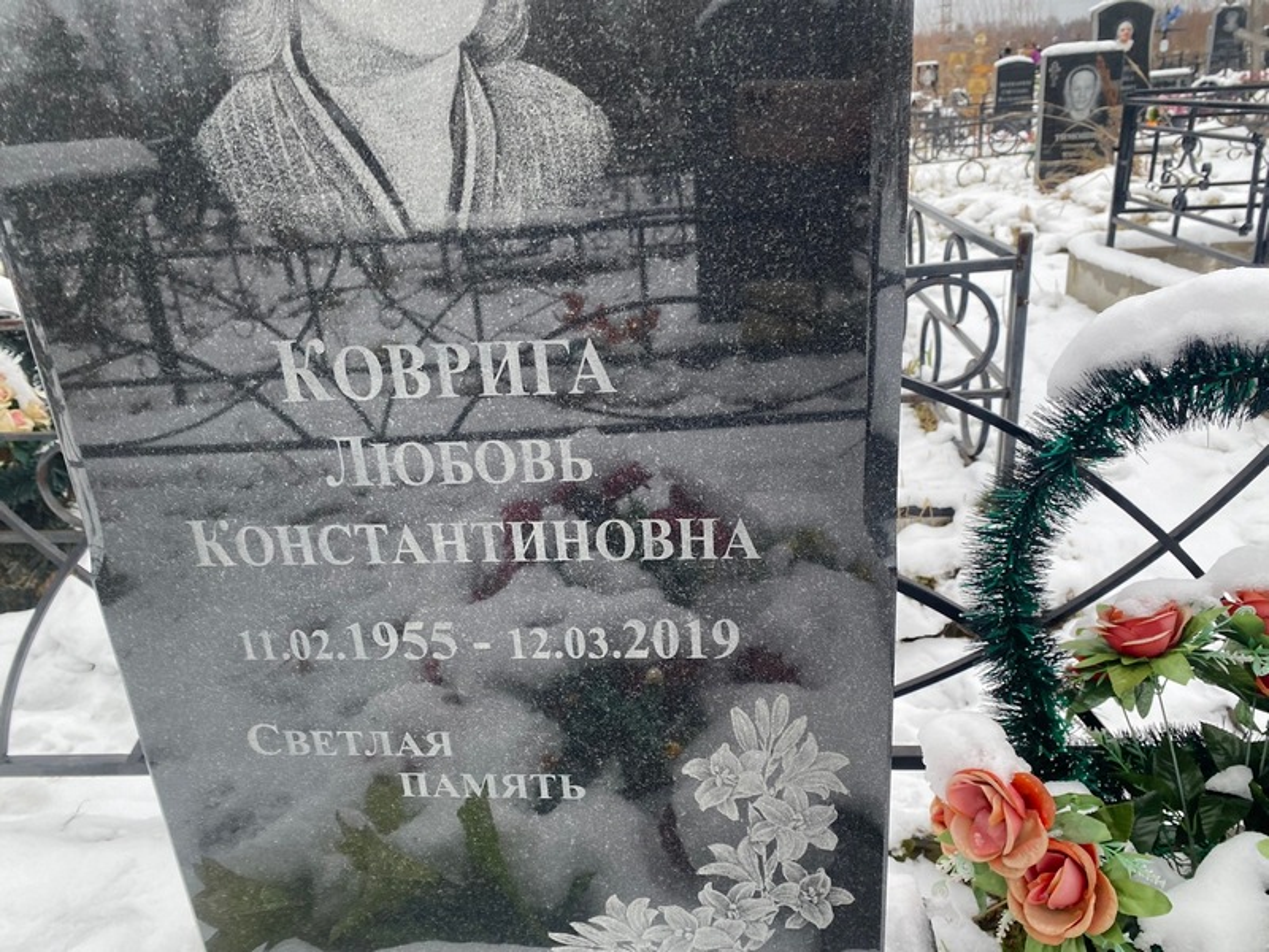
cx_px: 634
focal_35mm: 26
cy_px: 476
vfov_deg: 53.1
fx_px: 953
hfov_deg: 67.3
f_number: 1.8
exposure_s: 1/122
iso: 32
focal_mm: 4.25
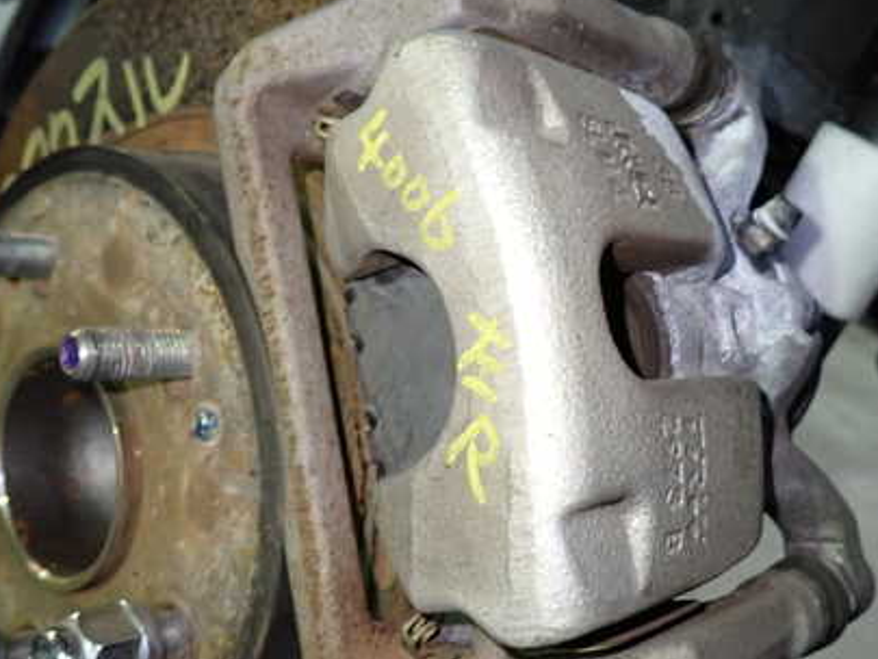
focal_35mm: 37
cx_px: 557
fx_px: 939
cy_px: 366
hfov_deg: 49.6
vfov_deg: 38.6
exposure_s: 1/30
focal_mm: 4.5
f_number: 2
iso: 320
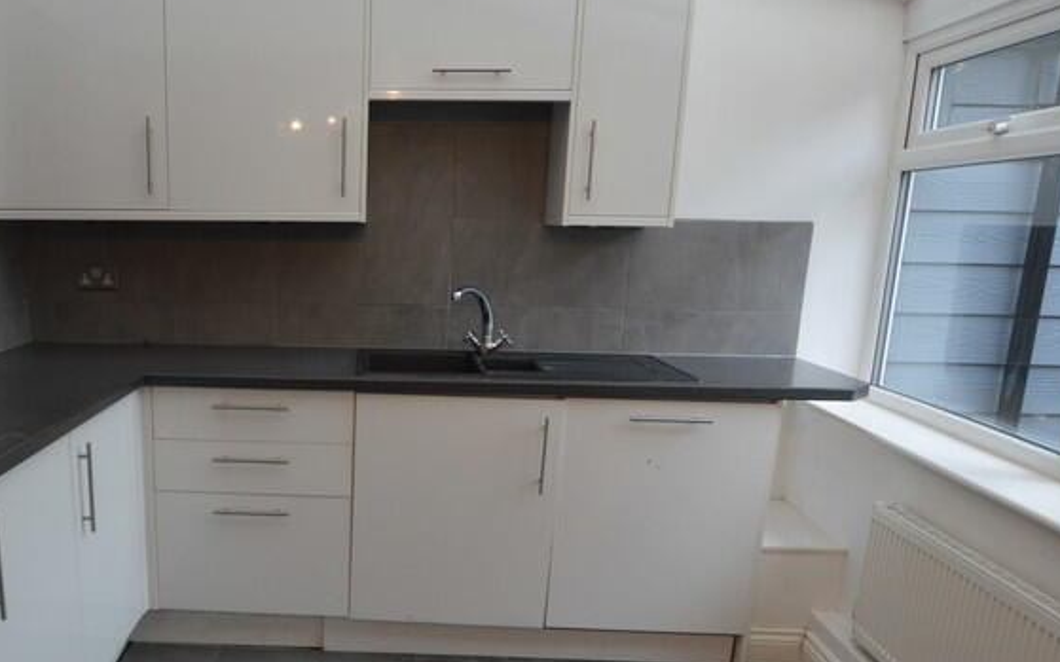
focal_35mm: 28
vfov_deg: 44.0
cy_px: 433
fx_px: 809
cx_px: 296
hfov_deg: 63.5
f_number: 5.6
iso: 400
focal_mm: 10
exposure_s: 1/125
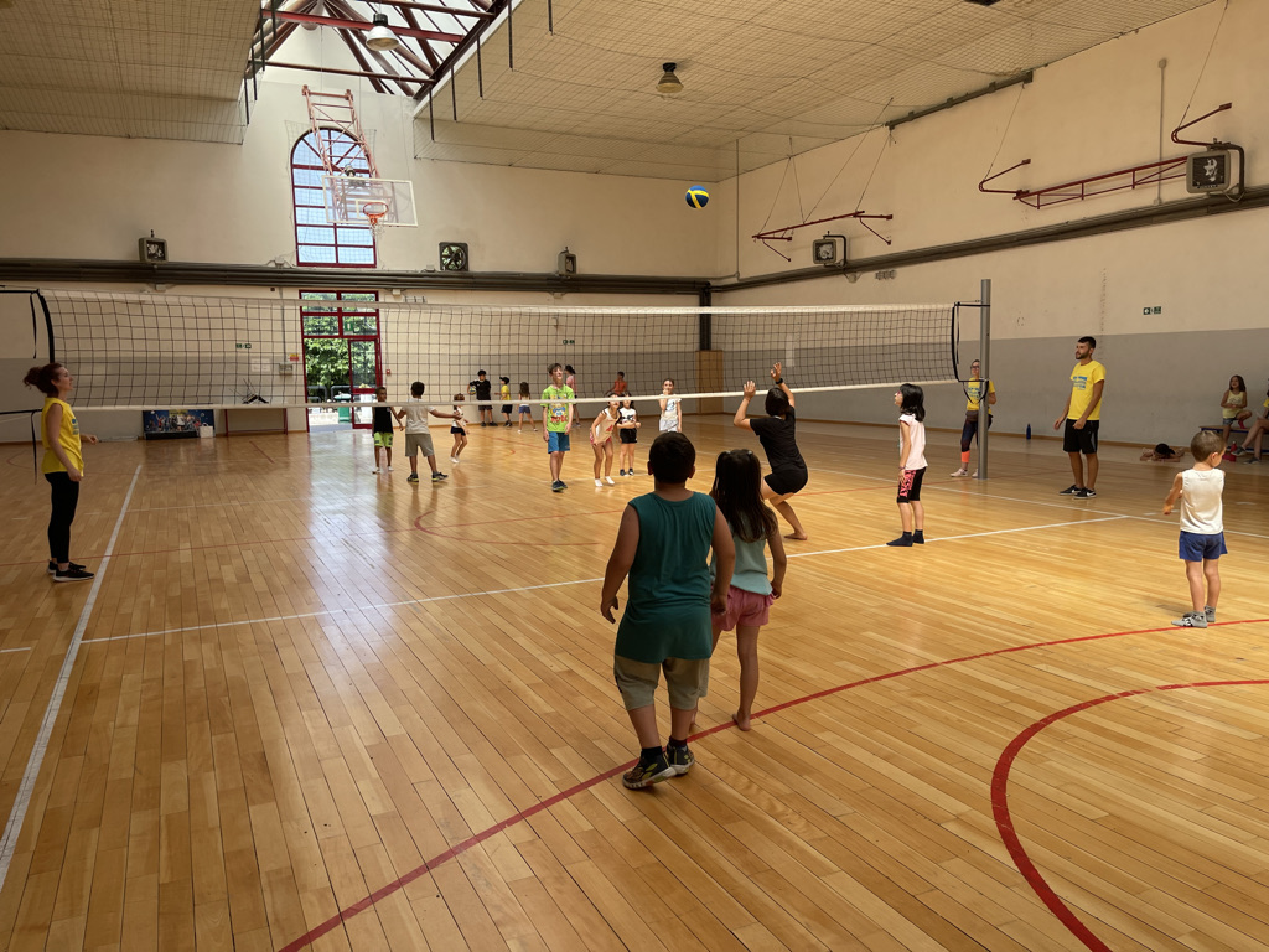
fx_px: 953
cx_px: 634
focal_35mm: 26
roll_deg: +0.2
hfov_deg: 67.3
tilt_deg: -7.1
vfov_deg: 53.1
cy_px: 476
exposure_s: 1/572
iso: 32
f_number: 1.6
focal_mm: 5.1
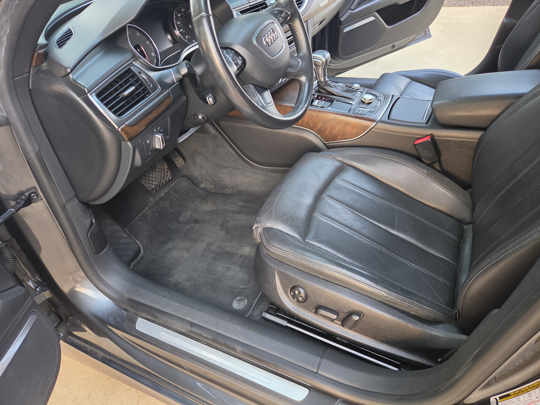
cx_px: 270
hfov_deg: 73.9
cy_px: 202
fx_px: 359
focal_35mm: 23
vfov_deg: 58.9
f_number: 1.8
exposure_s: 1/120
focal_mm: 5.4
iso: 160
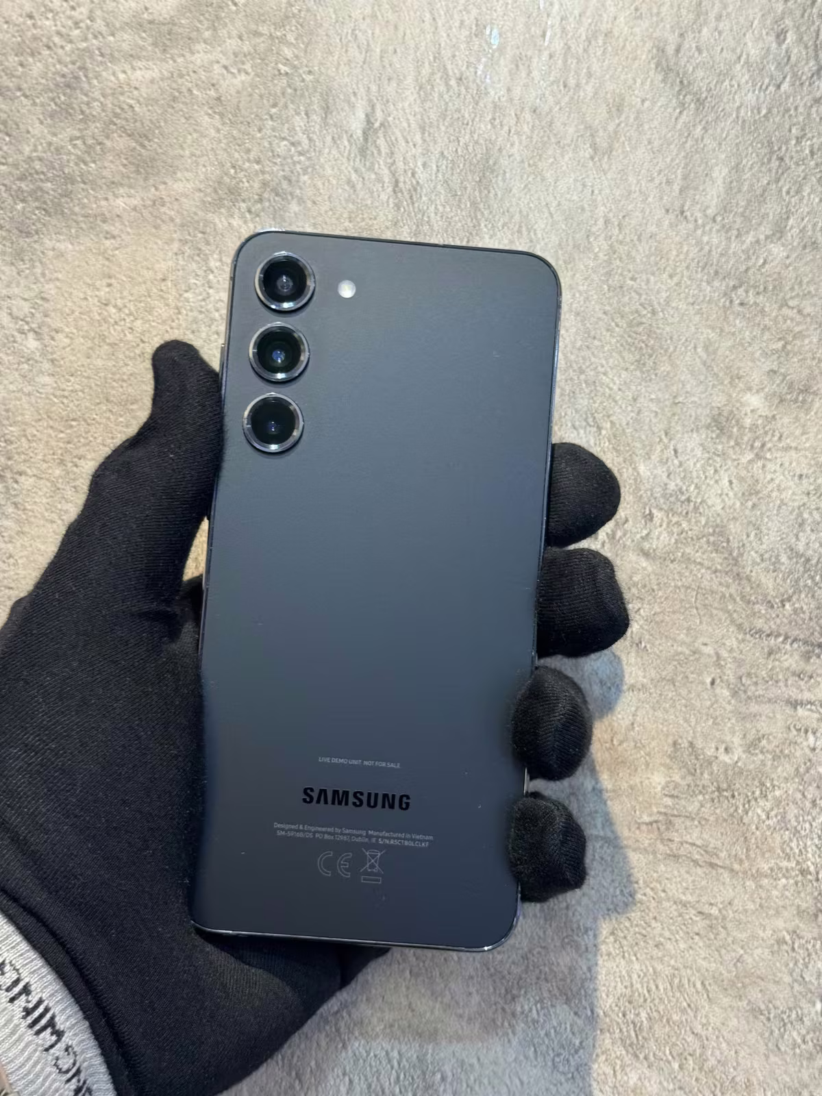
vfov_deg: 39.7
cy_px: 548
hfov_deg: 30.3
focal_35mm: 48
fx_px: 1520
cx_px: 411
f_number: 1.78
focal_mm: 6.76
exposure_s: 1/50
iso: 125
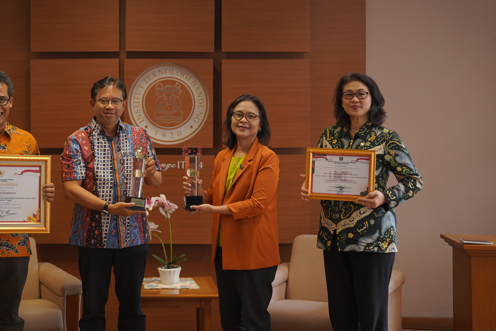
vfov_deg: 20.6
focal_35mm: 66
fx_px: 909
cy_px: 115
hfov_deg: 30.3
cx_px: 171
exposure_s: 1/250
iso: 250
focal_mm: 50
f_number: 1.4
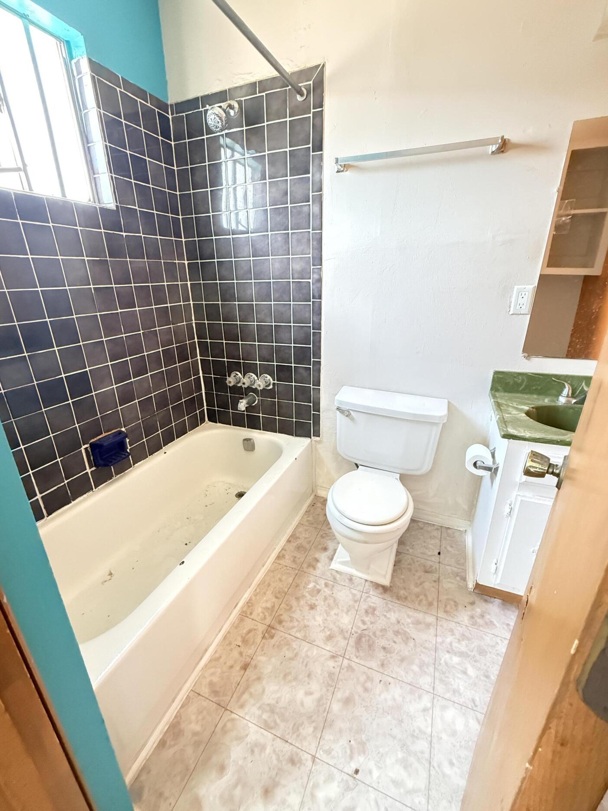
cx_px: 291
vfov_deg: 98.2
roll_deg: +0.8
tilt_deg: -20.4
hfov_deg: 81.7
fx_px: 351
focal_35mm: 15
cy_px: 416
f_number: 2.2
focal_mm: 2.22
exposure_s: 1/60
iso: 1000
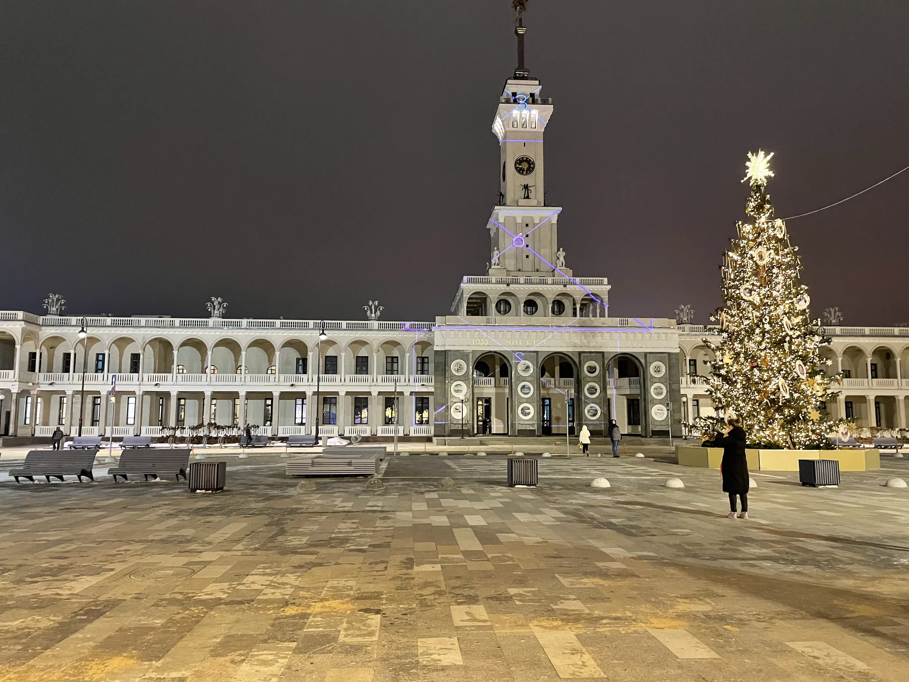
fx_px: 683
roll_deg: +0.0
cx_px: 454
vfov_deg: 53.1
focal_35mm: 26
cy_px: 341
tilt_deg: +7.1
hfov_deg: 67.3
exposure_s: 1/25
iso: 640
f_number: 1.6
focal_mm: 4.2
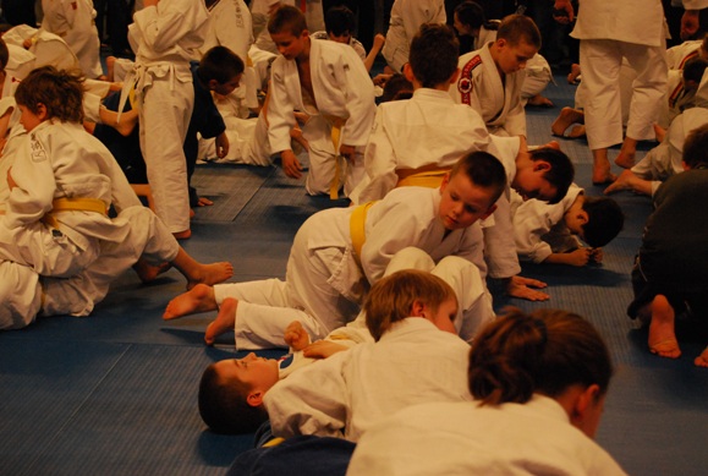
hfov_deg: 24.6
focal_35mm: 82
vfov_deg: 16.6
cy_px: 238
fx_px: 1626
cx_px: 354
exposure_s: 1/125
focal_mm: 55
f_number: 5.6
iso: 1600
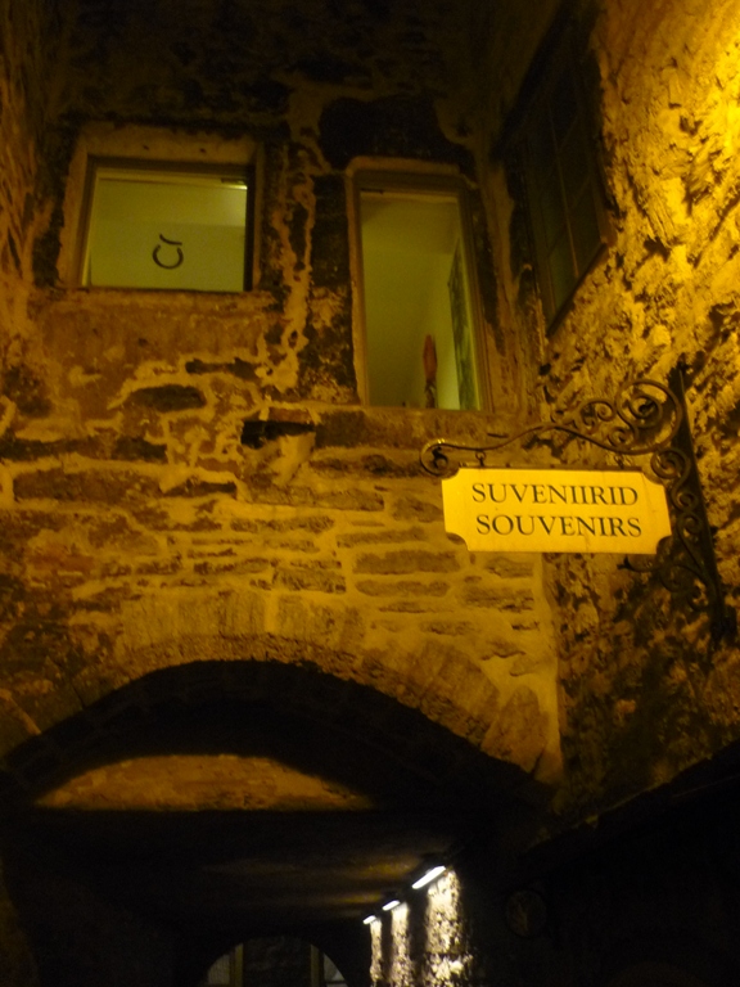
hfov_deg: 42.9
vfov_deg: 55.4
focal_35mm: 33
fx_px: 941
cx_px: 370
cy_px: 494
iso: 400
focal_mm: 5.5
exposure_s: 1/8
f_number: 2.8
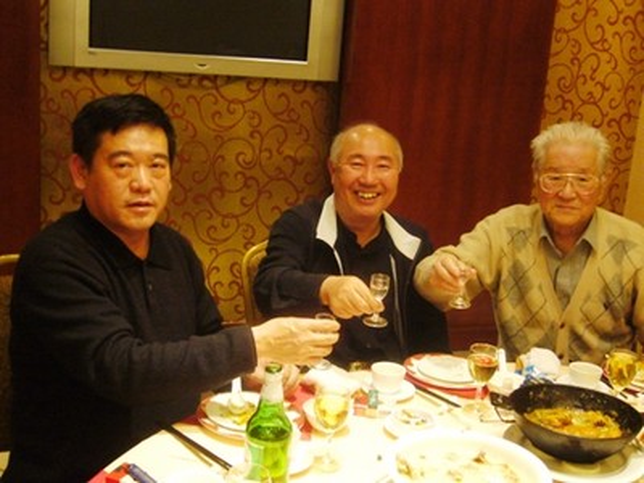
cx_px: 322
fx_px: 837
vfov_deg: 32.2
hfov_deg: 42.1
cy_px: 242
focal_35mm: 45
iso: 200
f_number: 3.2
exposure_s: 1/8
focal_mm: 7.5
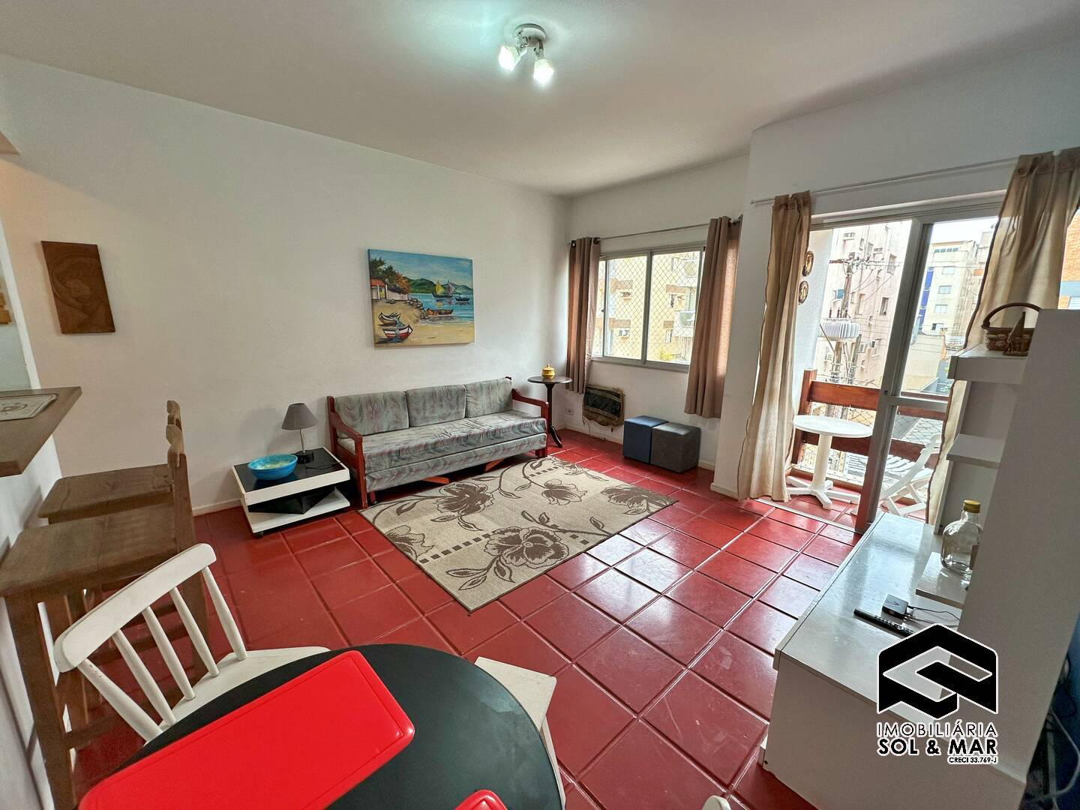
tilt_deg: -12.3
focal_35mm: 14
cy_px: 405
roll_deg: -0.8
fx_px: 437
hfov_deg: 102.1
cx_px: 540
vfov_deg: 85.7
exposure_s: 1/120
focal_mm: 2.22
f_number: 2.2
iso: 100
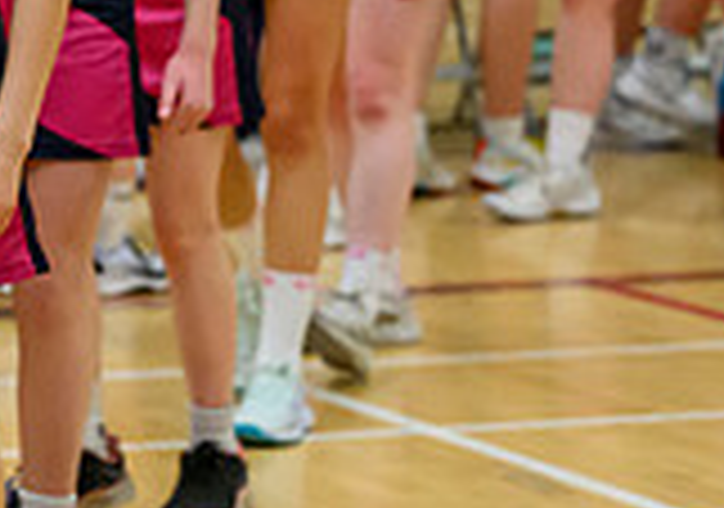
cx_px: -763
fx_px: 5846
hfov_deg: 6.8
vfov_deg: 5.0
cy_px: -122
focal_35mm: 286
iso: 6400
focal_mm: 70
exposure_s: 1/1250
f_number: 3.2
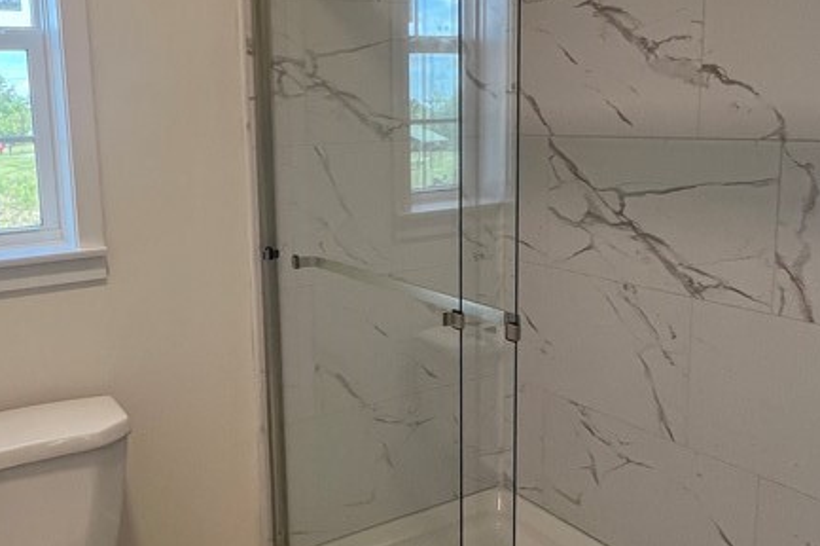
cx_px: 312
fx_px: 728
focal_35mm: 32
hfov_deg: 58.1
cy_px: 231
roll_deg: +1.8
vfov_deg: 40.9
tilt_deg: -6.9
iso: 100
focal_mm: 1.57
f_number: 1.8
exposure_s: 1/120
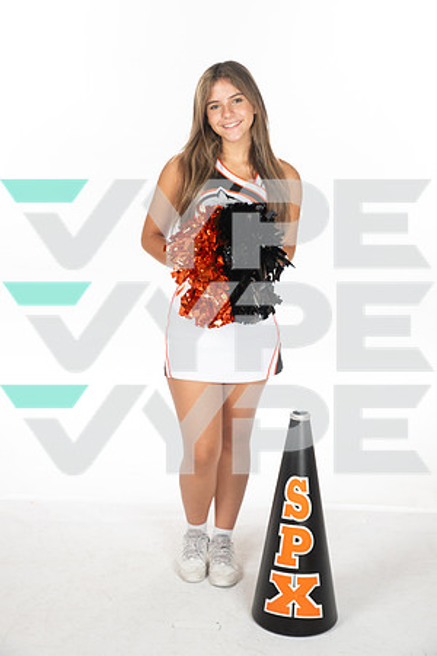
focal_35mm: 56
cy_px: 328
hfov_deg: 24.2
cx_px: 218
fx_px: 1020
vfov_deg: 35.6
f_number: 8
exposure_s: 1/320
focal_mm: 56
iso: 800
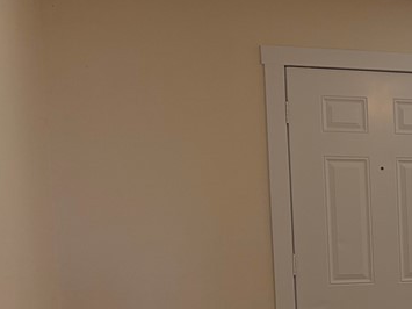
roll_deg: +0.4
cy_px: 309
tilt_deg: -5.6
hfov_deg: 22.5
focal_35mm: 75
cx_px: 572
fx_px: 892
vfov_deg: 19.1
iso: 125
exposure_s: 1/179
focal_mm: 5.96
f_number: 1.6
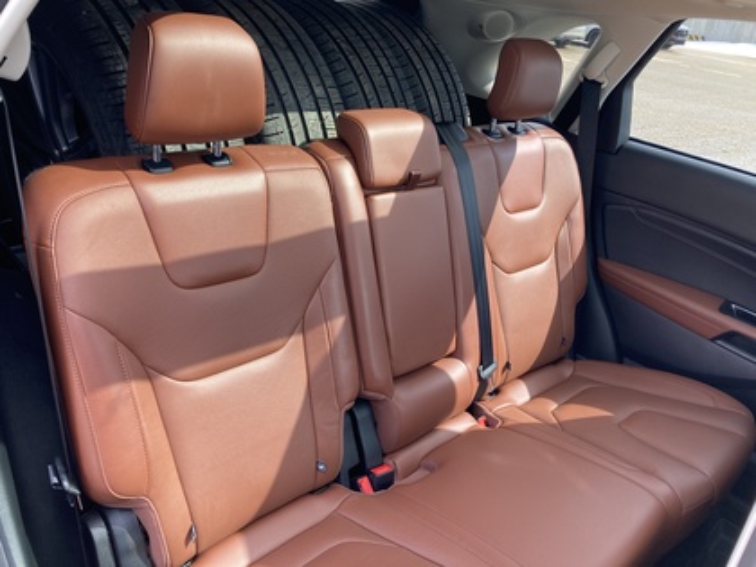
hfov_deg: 63.4
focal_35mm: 28
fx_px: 612
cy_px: 284
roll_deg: -5.9
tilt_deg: -25.6
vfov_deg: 49.7
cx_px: 378
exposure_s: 1/121
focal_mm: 3.99
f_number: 1.8
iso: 32
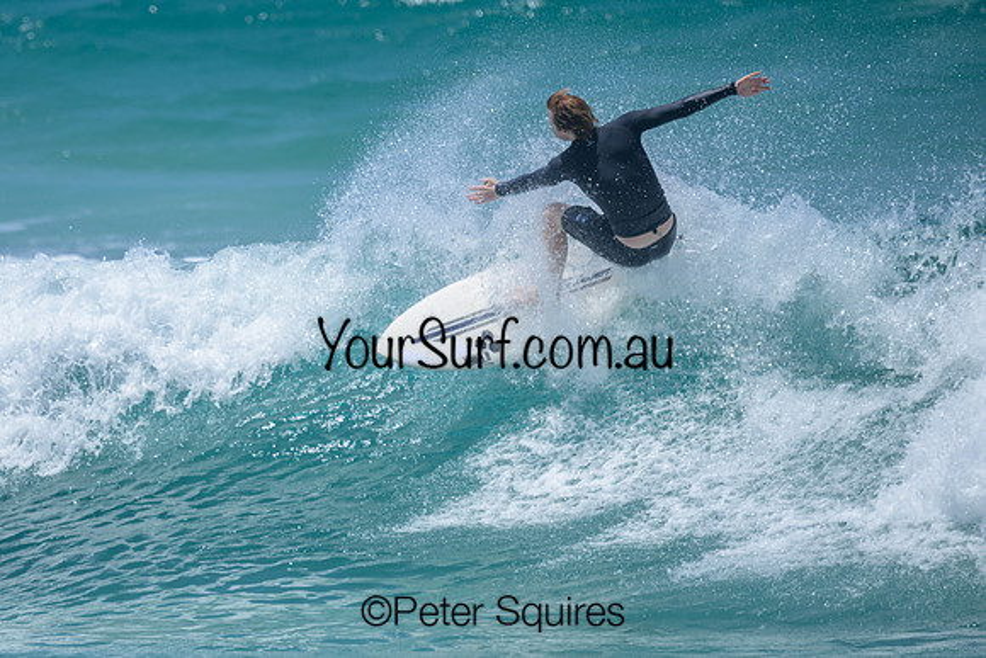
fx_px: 27493
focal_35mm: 1004
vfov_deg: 1.4
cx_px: 373
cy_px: 333
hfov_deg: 2.1
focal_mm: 800
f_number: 6.3
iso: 220
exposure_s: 1/2500
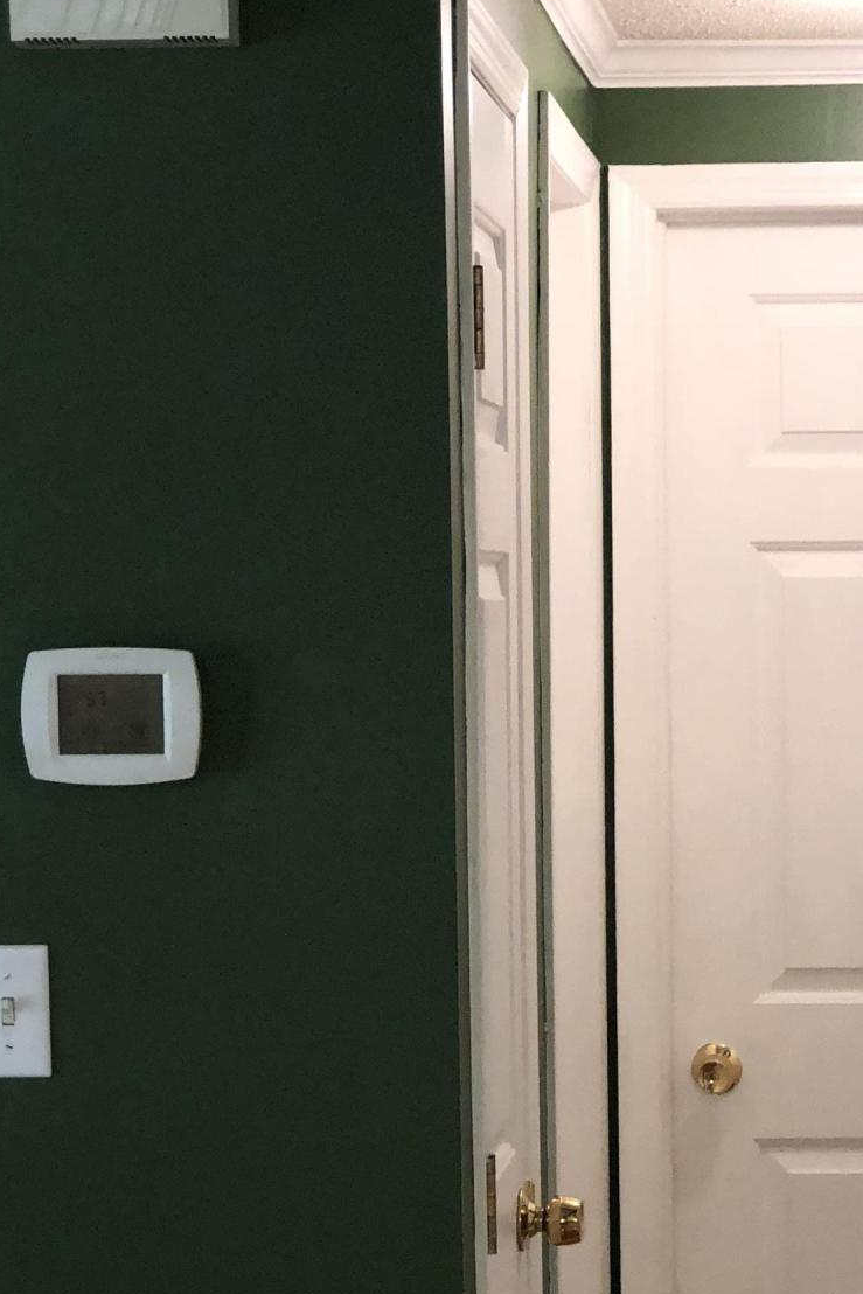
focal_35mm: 107
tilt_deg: -6.3
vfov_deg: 19.0
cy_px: 954
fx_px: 3846
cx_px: 796
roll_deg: +0.2
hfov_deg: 12.7
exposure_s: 1/60
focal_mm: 6.6
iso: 125
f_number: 2.8
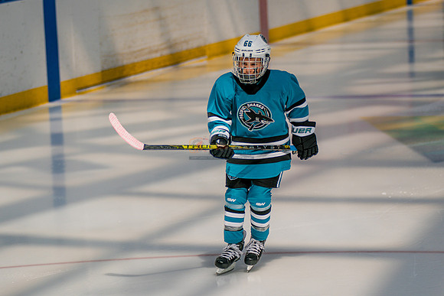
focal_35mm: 211
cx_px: 204
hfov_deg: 9.8
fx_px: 2597
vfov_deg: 6.5
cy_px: 136
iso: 160
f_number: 3.2
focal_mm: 148
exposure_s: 1/2000
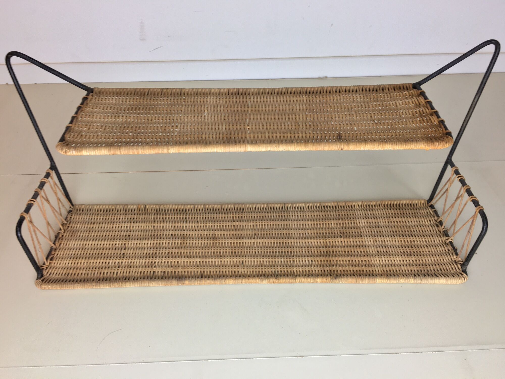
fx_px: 423
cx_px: 252
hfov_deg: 61.7
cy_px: 190
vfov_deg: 48.2
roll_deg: +1.7
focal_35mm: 29
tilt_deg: -39.6
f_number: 2.2
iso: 25
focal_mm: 4.15
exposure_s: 1/33
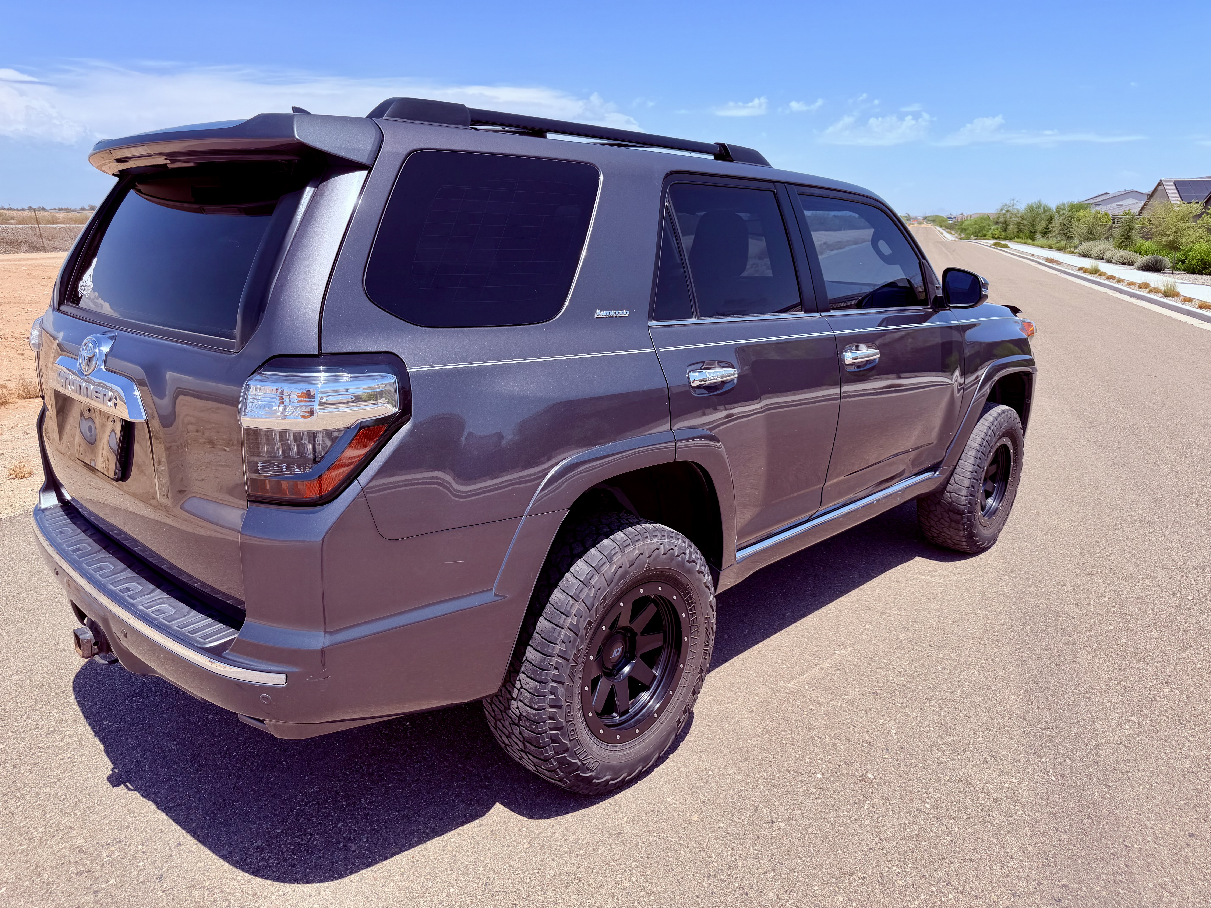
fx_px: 840
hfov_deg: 71.6
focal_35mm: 24
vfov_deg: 56.8
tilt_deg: -16.1
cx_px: 606
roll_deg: -0.3
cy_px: 454
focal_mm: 6.76
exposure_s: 1/3145
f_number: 1.78
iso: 80
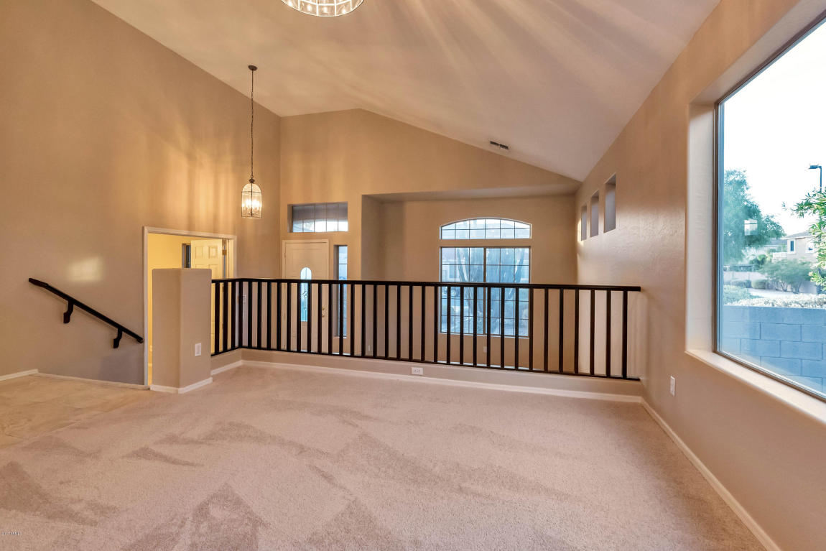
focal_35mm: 15
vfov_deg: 77.3
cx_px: 413
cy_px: 276
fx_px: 344
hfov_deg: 100.4
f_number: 5.6
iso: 2500
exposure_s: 1/60
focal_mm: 15
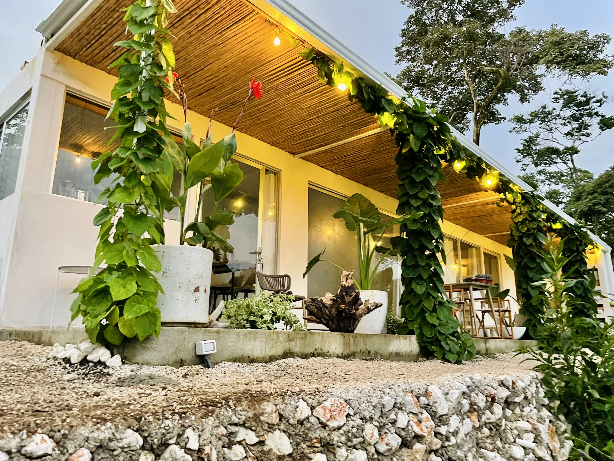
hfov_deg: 67.3
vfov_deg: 53.1
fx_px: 461
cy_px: 230
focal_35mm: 26
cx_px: 307
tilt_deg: +14.0
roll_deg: +0.3
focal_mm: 4.2
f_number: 1.6
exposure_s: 1/30
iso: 640
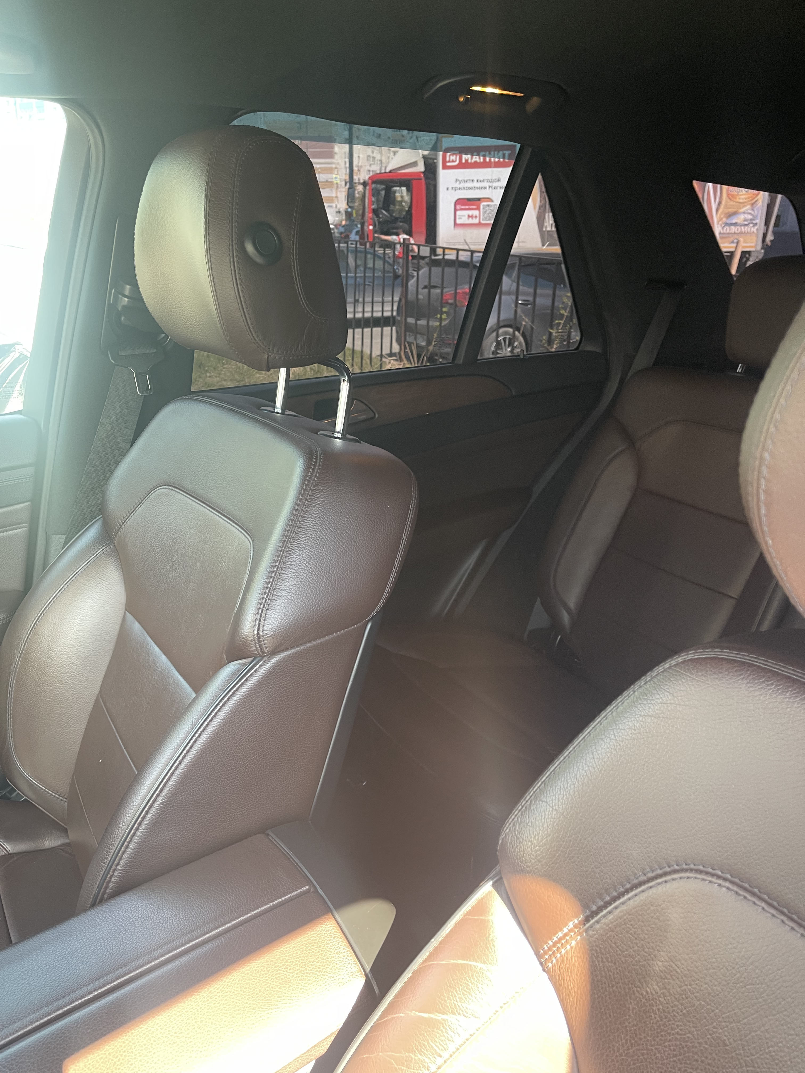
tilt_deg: -21.9
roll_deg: -1.9
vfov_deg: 69.4
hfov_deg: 54.9
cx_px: 402
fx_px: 775
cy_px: 536
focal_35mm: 25
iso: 125
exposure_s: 1/86
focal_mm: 5.1
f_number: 1.6
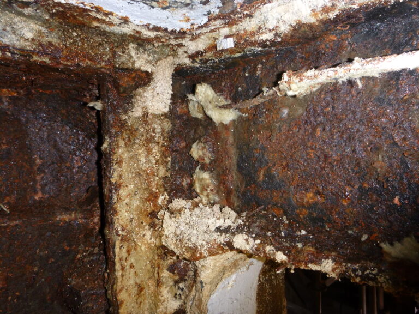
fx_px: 303
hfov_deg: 69.4
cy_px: 157
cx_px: 210
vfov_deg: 54.9
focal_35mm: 25
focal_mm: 4.5
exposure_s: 1/60
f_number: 3.9
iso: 100
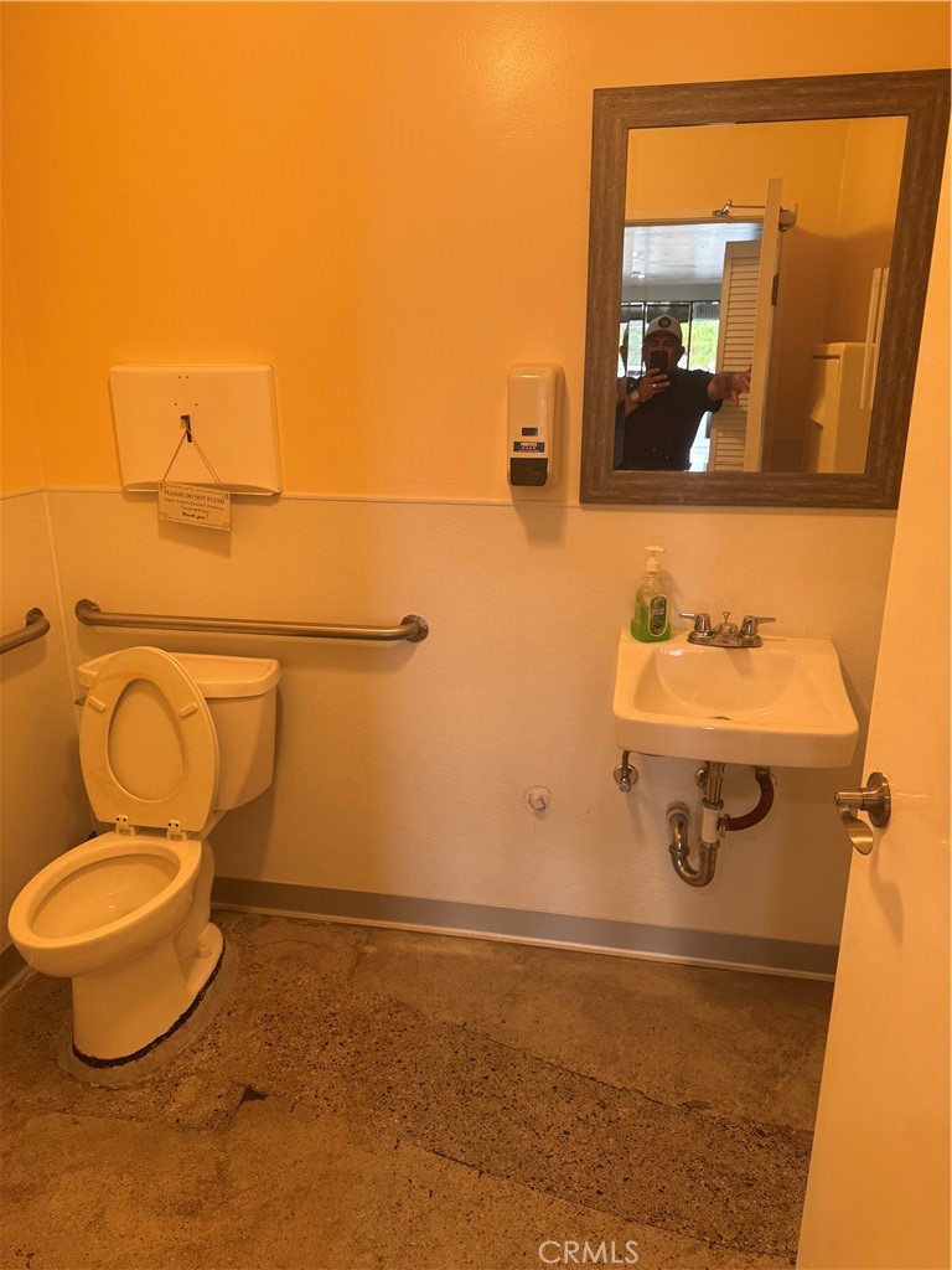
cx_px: 476
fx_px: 880
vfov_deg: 71.6
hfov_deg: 56.8
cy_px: 635
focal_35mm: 24
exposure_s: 1/120
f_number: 1.78
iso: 160
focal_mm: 6.76
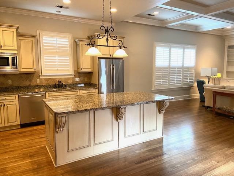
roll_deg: +0.2
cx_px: 117
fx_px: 176
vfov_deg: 53.1
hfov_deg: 67.3
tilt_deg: -6.2
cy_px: 88
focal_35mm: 26
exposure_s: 1/60
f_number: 1.8
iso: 320
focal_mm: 4.25
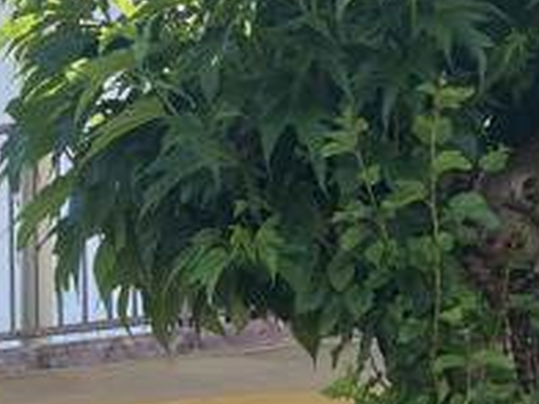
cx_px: 91
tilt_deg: +6.6
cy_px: 368
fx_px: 1651
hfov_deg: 18.3
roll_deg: +0.3
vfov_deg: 13.8
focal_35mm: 106
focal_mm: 5.1
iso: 50
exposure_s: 1/852
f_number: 1.6
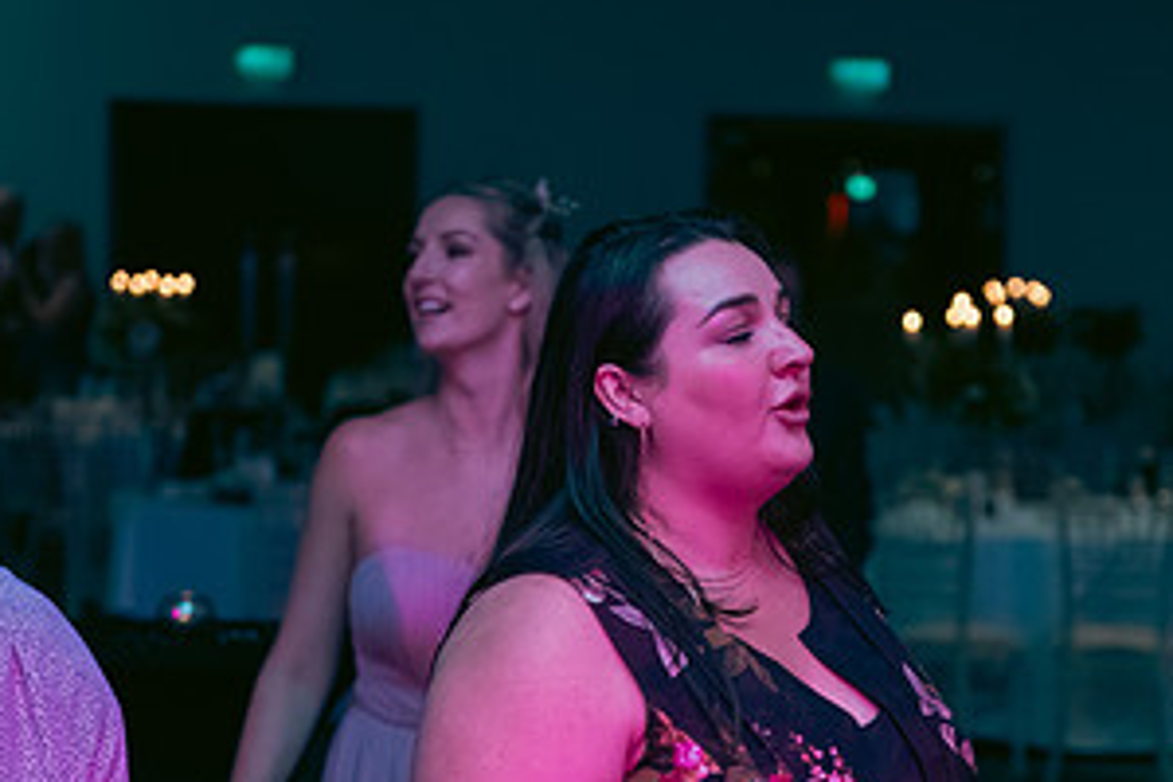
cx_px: 766
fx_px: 3649
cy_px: 682
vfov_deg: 12.2
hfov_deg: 18.2
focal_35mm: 112
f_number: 3.5
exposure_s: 1/160
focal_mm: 58
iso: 800
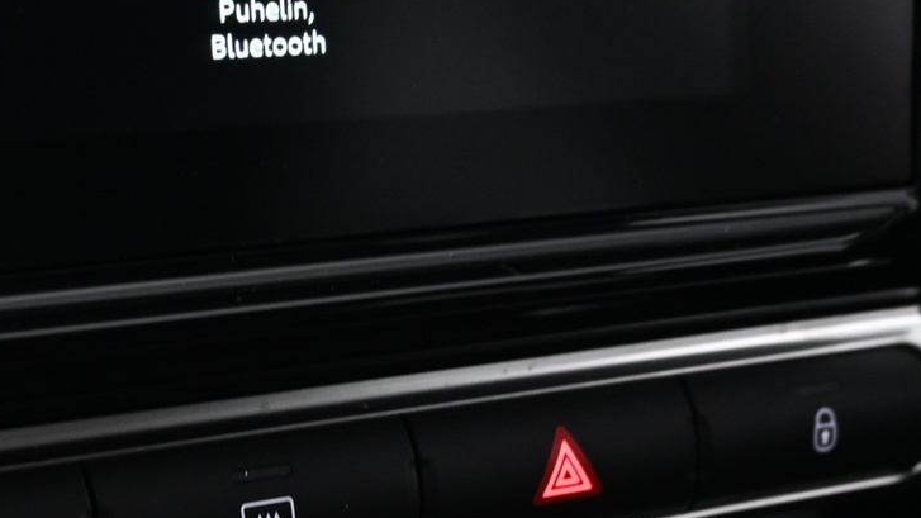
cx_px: 322
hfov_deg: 29.3
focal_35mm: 72
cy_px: 508
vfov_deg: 16.5
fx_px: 1752
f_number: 3.8
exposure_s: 1/8
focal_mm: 20.5
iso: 1600
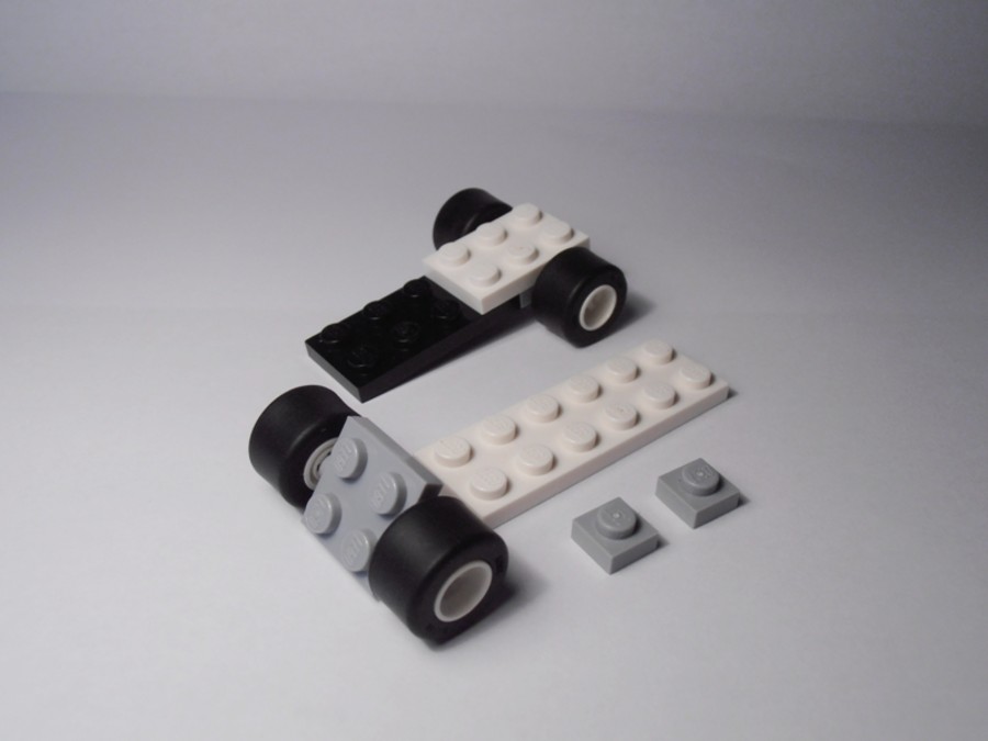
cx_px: 494
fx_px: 1056
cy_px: 370
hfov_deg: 50.1
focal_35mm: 37
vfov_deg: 38.7
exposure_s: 1/160
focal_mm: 6.61
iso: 80
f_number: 3.9
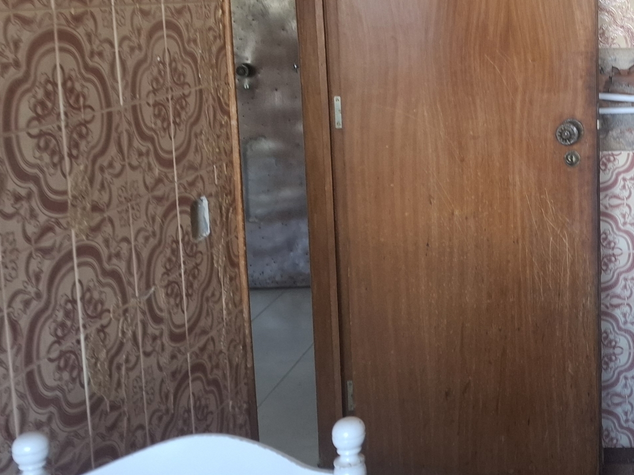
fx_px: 897
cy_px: 95
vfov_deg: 29.0
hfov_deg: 35.2
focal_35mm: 49
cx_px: 635
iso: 160
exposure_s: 1/60
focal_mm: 5.54
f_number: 1.8
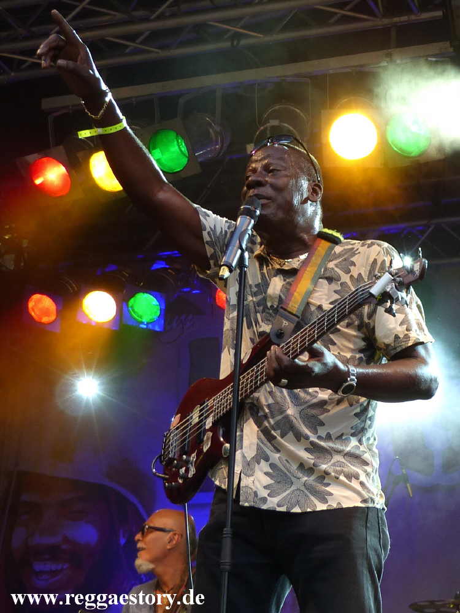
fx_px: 868
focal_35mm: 49
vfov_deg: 38.9
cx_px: 230
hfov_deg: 29.7
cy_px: 306
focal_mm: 8.7
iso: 100
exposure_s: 1/80
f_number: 2.8
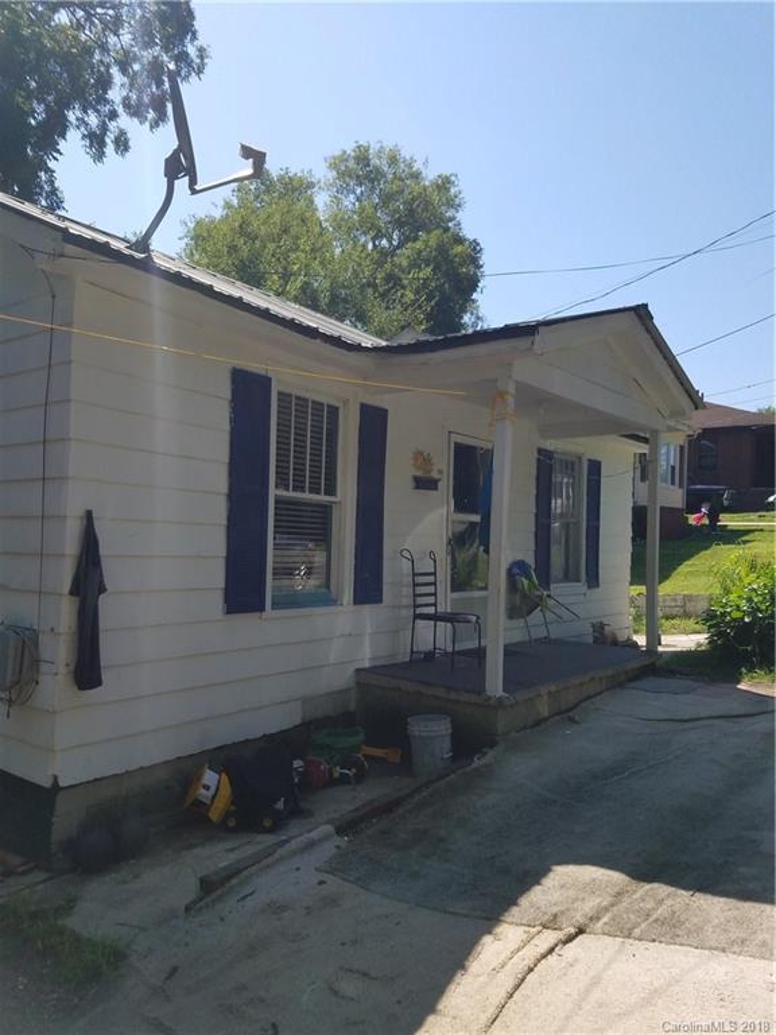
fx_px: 777
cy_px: 518
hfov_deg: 53.1
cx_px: 388
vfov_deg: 67.3
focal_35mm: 26
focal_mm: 4.2
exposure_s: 1/2416
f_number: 1.7
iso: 50
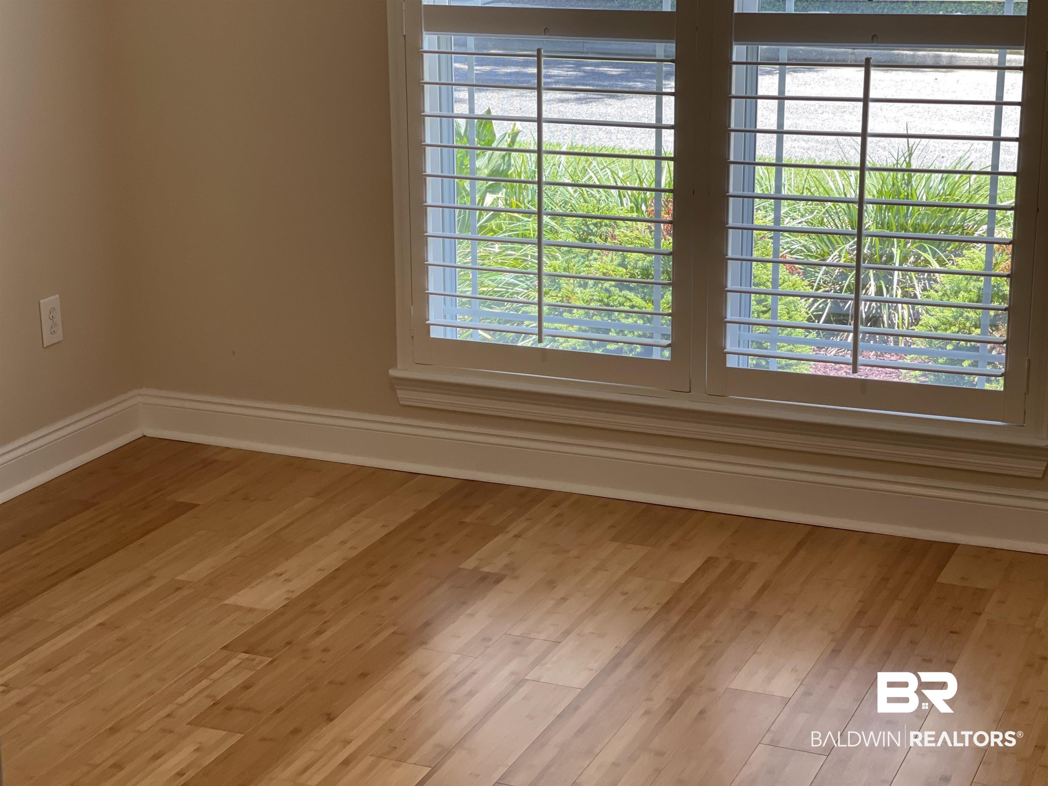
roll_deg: +0.7
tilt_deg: -15.7
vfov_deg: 22.9
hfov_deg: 30.3
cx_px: 524
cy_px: 393
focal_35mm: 64
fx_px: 1938
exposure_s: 1/120
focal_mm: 7.5
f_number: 2.2
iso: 80
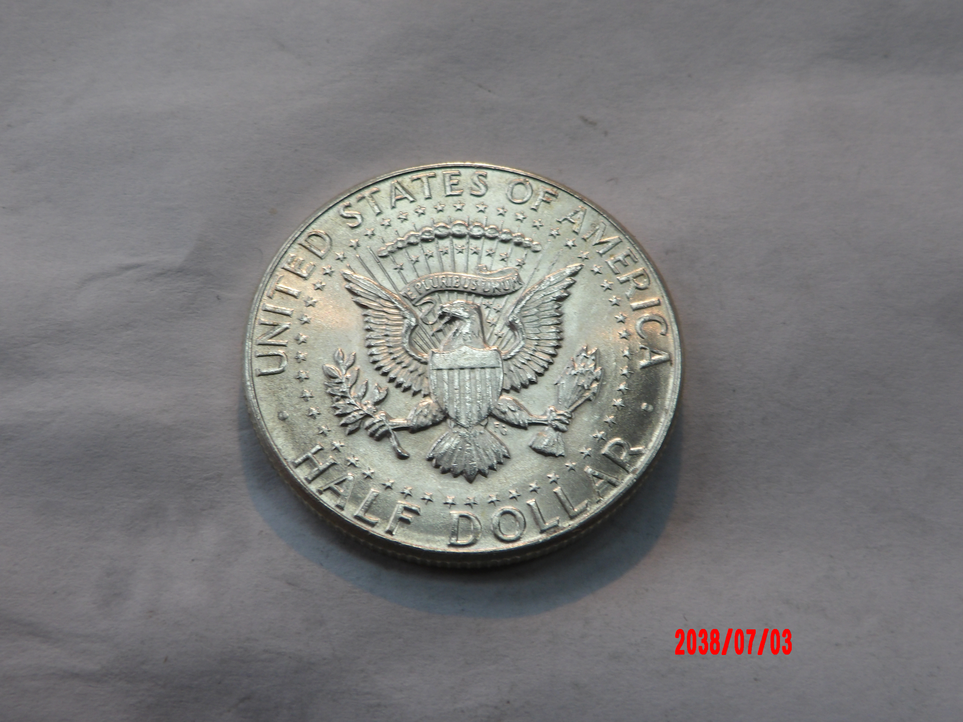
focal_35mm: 42
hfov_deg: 44.8
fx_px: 1168
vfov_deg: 34.3
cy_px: 361
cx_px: 482
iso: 119
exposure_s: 1/30
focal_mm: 7.6
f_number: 4.9
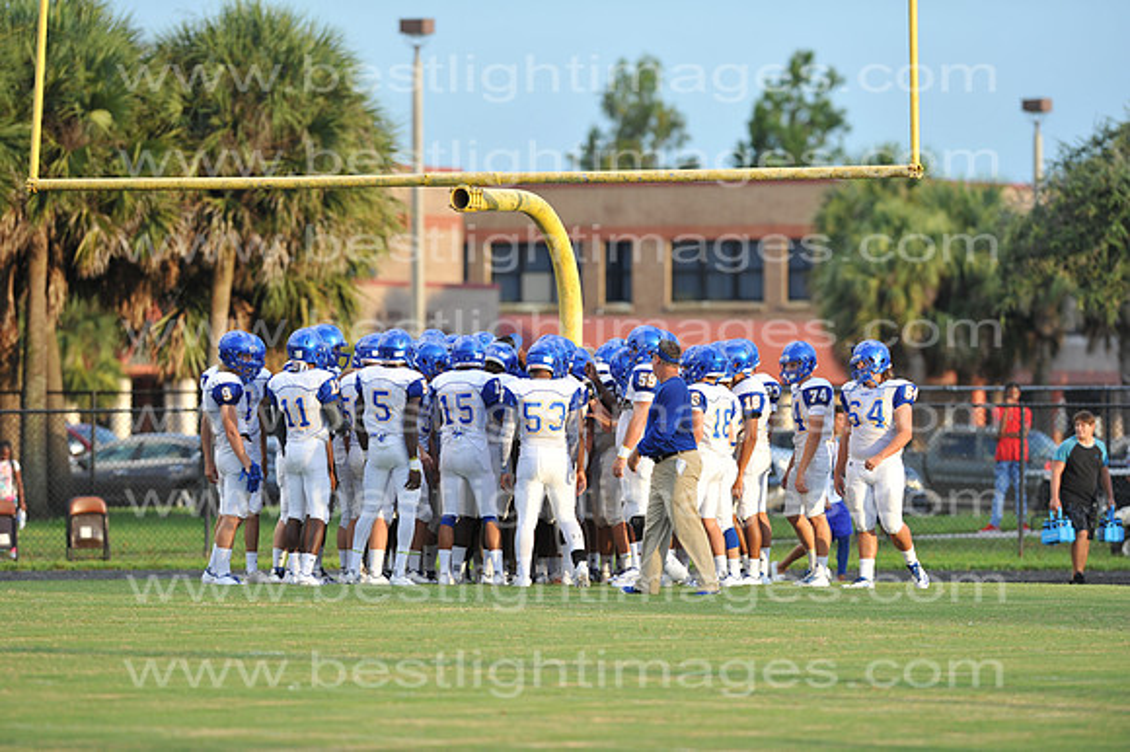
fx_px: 9411
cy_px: 376
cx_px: 565
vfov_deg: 4.6
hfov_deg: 6.9
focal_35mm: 300
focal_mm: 300
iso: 400
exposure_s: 1/800
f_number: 4
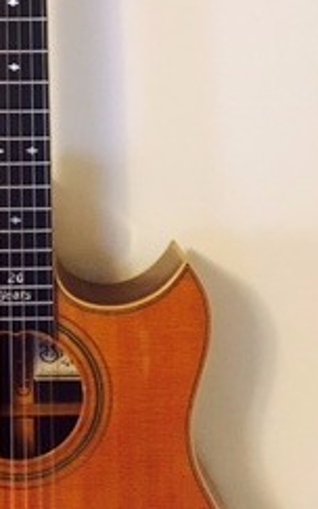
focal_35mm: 81
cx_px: 27
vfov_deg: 25.4
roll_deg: -1.1
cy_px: 176
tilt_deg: -9.0
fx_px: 1123
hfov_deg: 15.9
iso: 250
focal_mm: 4.15
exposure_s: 1/15
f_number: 2.2
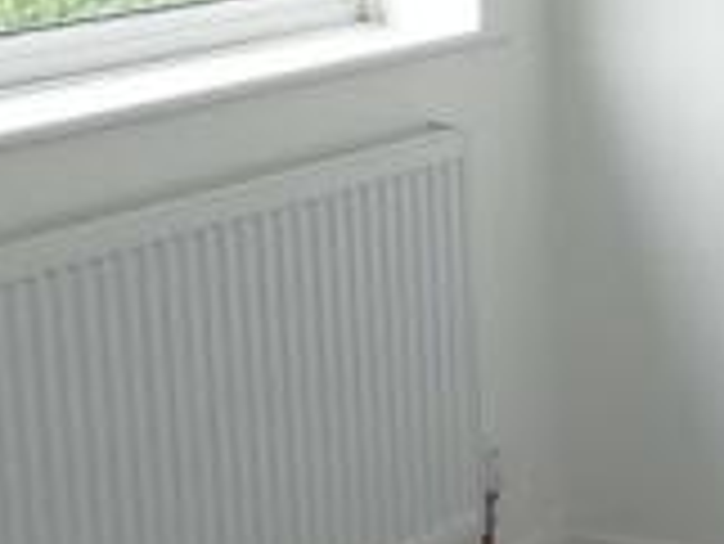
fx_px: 2658
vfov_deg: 11.7
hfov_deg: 14.1
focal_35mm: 127
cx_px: 1219
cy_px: 319
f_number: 2.8
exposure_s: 1/60
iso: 80
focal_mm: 3.6
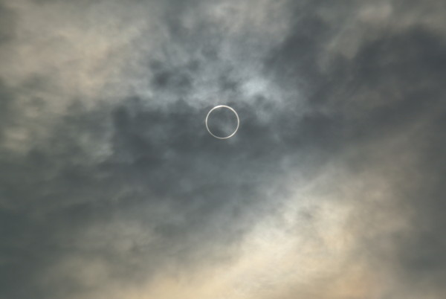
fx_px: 3685
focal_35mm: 297
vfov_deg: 4.6
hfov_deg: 6.9
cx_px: 223
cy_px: 150
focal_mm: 110
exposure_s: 1/250
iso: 100
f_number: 10
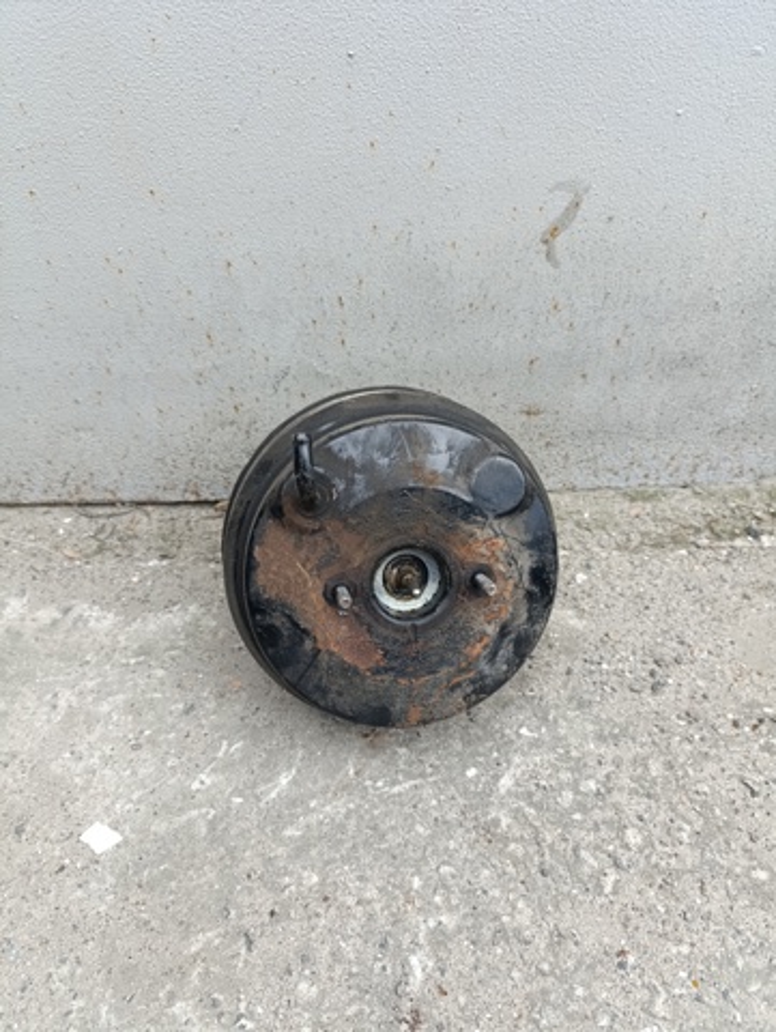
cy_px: 516
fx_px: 686
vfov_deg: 73.9
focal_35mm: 23
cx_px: 388
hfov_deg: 59.0
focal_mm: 6.14
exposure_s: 1/100
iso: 64
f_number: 1.6
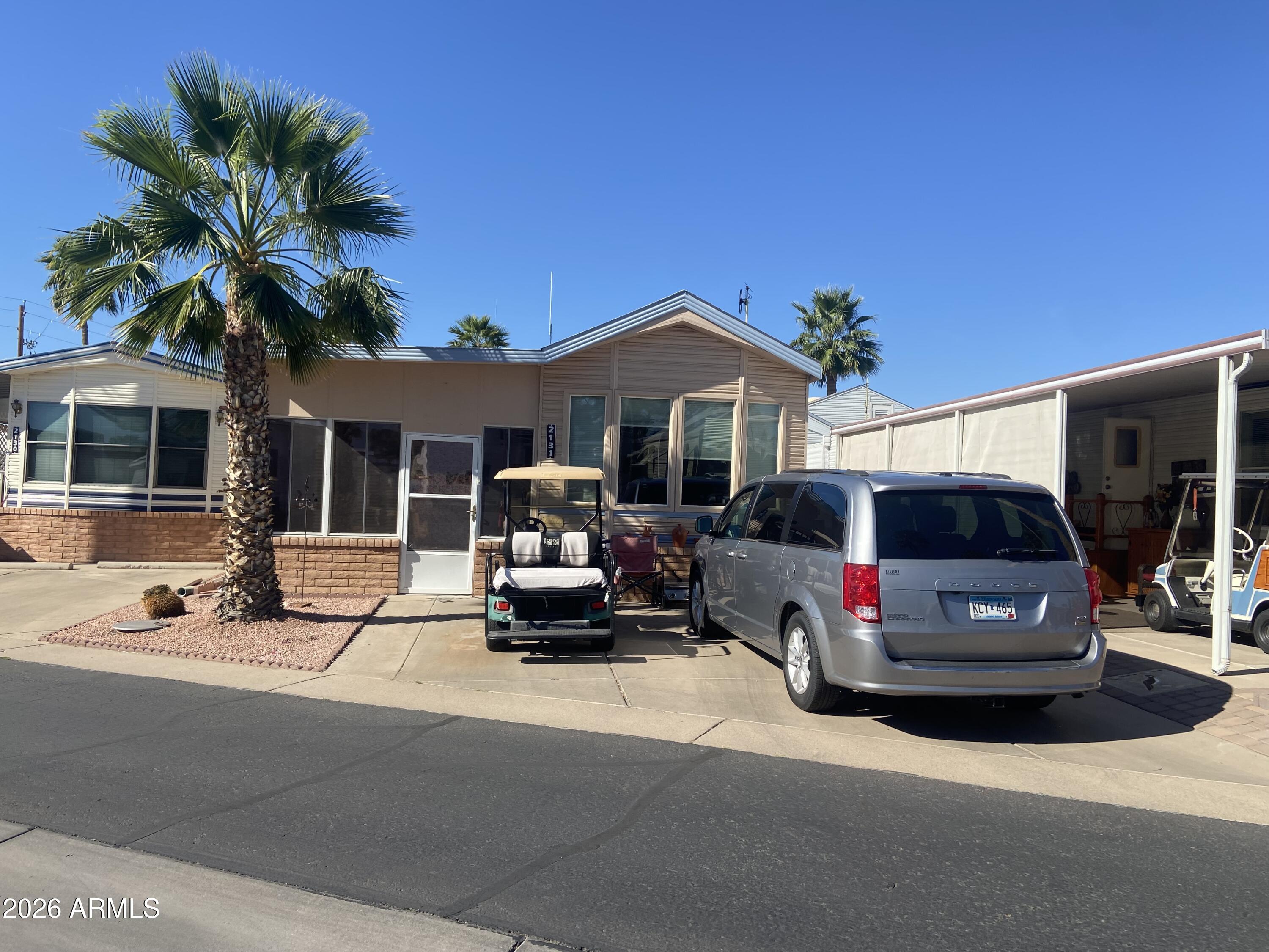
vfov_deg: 53.1
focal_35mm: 26
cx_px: 634
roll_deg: -1.6
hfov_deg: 67.3
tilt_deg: +3.4
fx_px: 953
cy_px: 476
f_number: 1.8
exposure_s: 1/2410
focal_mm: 4.25
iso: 32
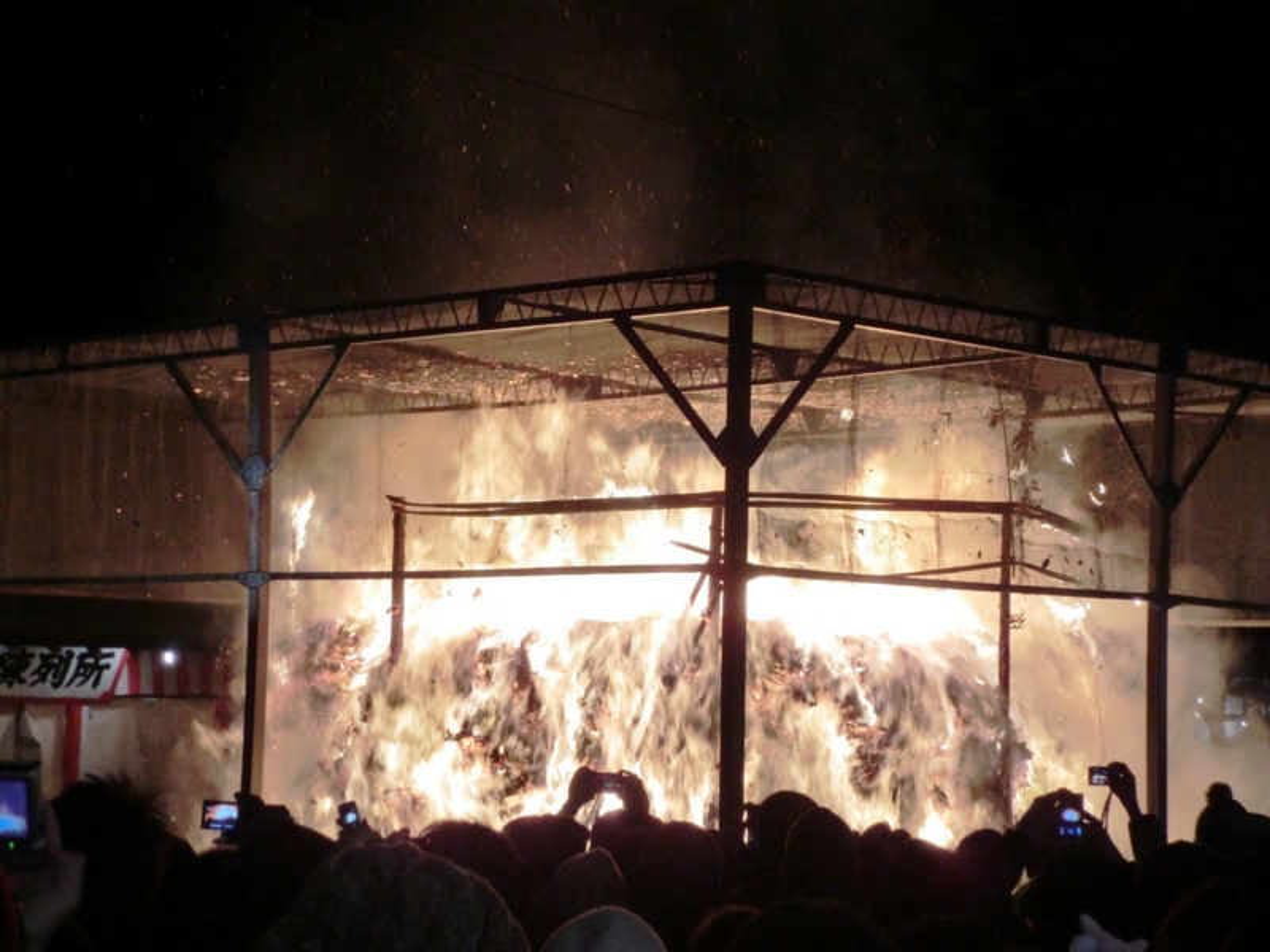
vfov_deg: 20.2
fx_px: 2678
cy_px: 476
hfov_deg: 26.7
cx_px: 635
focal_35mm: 73
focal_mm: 13.16
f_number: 4.3
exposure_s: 1/80
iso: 200
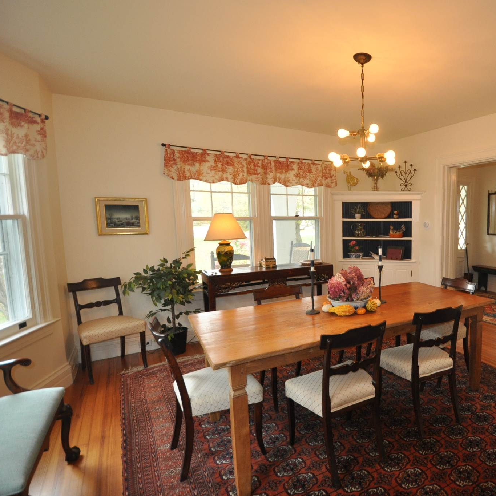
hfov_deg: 69.5
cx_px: 376
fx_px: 324
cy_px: 247
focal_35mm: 20
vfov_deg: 74.8
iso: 800
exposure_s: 1/100
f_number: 3.5
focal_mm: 10
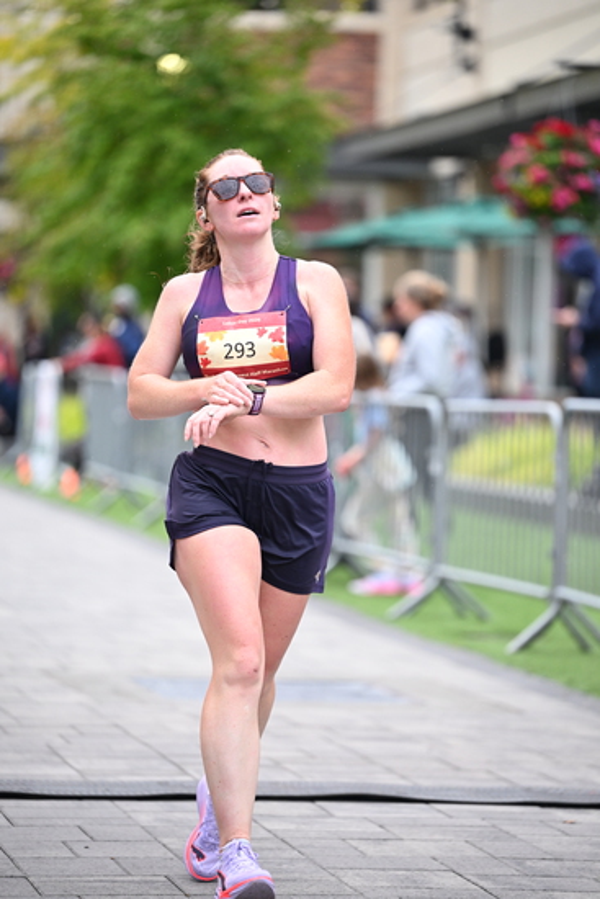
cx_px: 300
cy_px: 450
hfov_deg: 9.2
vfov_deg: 13.7
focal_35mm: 150
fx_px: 3747
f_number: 2.8
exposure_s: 1/1600
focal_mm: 150
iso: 1250
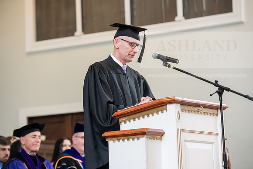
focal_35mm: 130
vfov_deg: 10.6
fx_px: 914
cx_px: 126
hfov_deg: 15.8
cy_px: 84
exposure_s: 1/200
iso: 1600
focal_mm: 130
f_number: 4
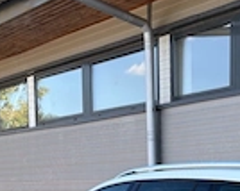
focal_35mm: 102
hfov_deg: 18.3
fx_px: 724
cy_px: 321
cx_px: 240
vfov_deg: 13.8
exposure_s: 1/1086
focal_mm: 6.76
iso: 80
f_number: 1.78
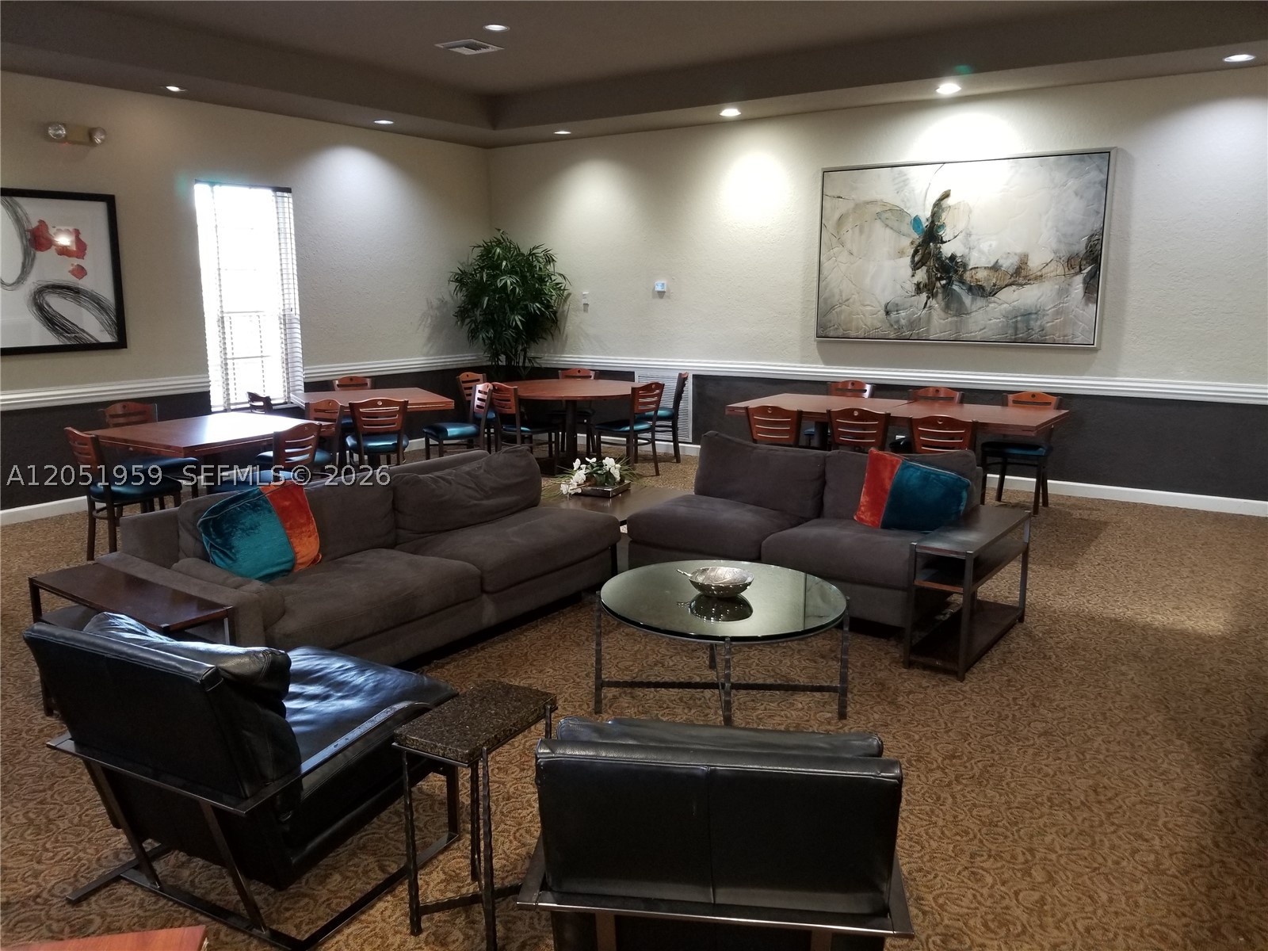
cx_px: 634
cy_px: 476
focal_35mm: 26
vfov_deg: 53.1
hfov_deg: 67.3
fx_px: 952
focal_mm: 4.25
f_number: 1.7
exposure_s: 1/12
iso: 125
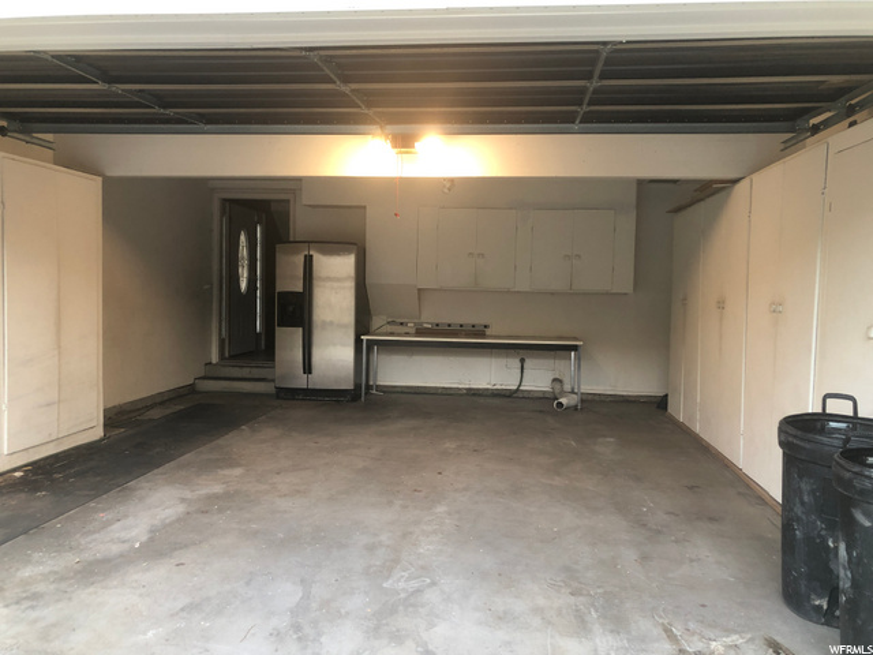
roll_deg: -1.0
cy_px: 328
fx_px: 706
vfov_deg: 49.7
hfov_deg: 63.4
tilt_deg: -1.2
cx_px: 436
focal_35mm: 28
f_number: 1.8
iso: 40
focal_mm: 3.99
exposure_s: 1/24
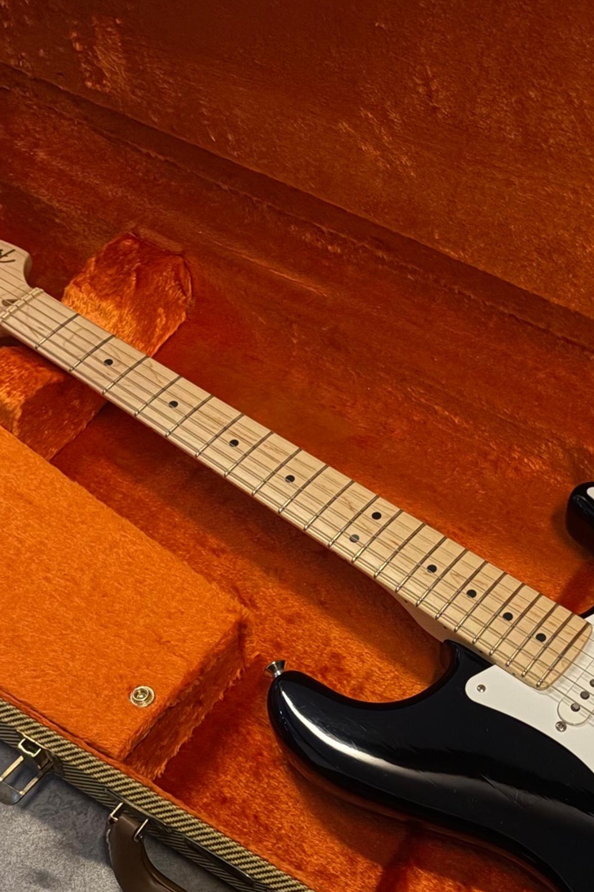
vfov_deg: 50.1
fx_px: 941
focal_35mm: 38
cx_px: 450
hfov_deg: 34.3
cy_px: 567
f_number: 1.6
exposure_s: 1/15
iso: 640
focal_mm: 5.96
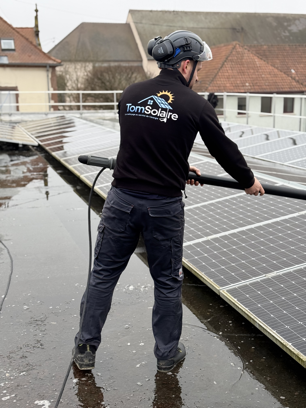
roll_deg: +0.4
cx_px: 153
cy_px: 204
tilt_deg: -11.0
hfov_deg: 30.3
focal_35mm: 48
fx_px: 566
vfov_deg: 39.7
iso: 100
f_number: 1.78
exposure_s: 1/231
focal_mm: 6.76
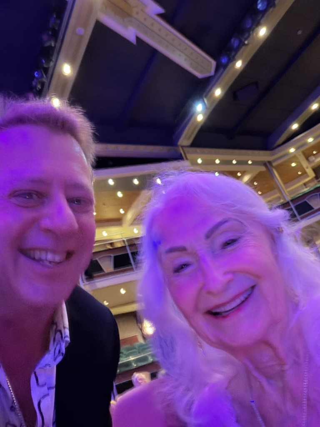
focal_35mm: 30
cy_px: 214
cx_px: 160
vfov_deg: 60.0
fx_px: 370
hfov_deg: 46.8
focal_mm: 2.71
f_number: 1.9
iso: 1000
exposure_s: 1/15
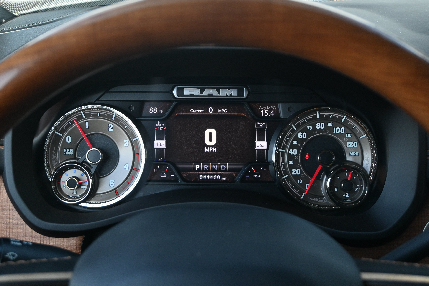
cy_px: 137
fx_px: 524
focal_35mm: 44
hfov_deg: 44.5
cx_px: 208
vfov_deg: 30.5
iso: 320
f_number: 4.5
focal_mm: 28
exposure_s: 1/100
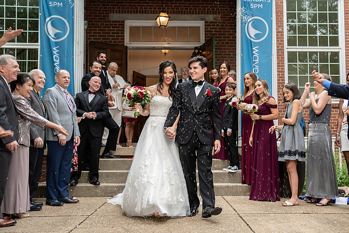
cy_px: 131
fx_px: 375
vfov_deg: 34.5
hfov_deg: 49.8
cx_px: 197
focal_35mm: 39
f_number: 4
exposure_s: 1/250
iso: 800
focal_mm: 34
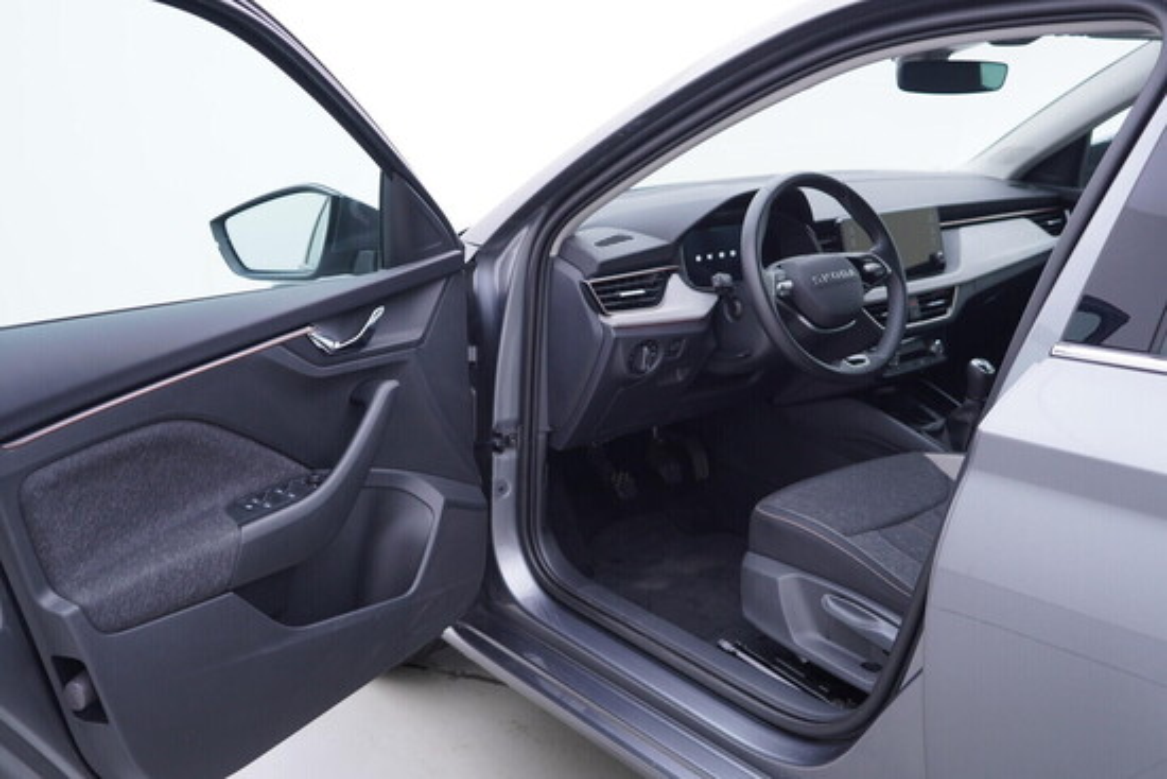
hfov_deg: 53.1
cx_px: 584
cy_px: 390
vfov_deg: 36.9
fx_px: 1167
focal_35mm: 36
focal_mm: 24
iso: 125
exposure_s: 1/40
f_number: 2.8
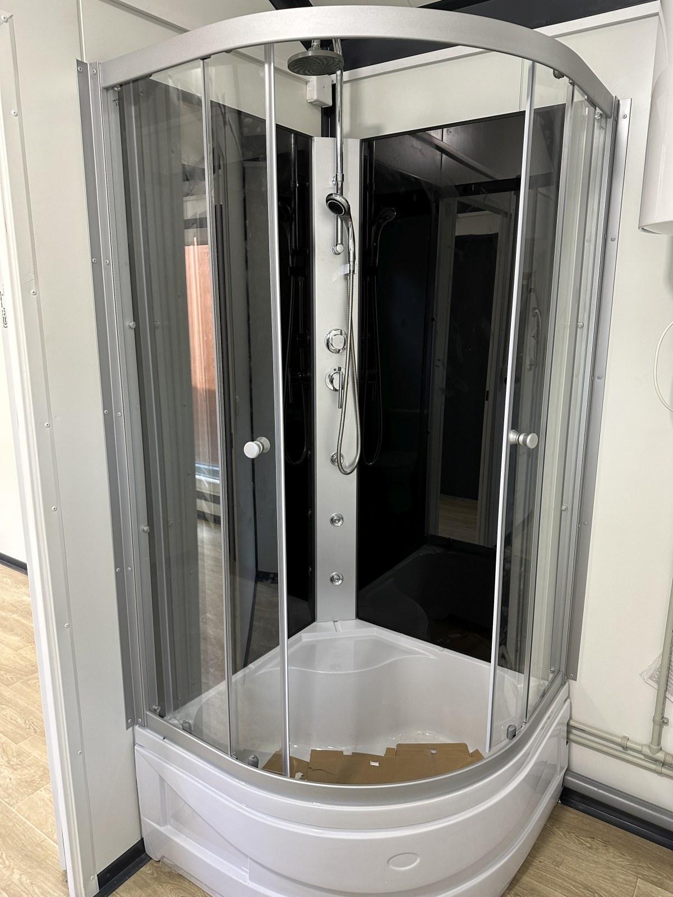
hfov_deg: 56.8
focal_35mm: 24
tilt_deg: -12.3
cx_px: 336
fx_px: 622
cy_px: 448
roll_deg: +0.5
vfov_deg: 71.6
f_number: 1.78
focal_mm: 6.86
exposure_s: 1/50
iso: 160
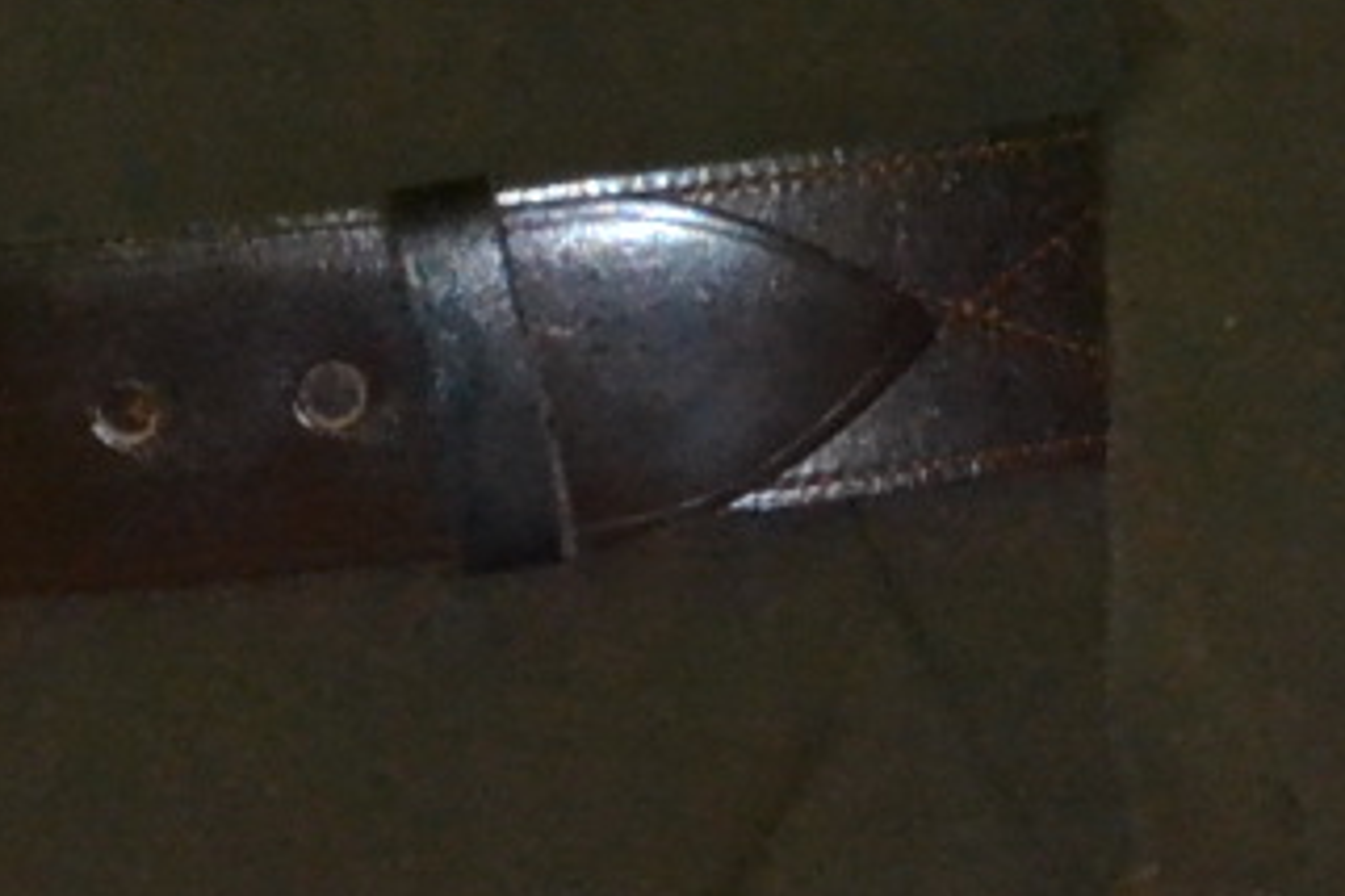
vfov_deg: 2.3
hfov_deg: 3.5
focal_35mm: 593
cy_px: -2140
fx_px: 22138
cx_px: 1785
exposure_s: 1/60
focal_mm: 55
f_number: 5.6
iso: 3200
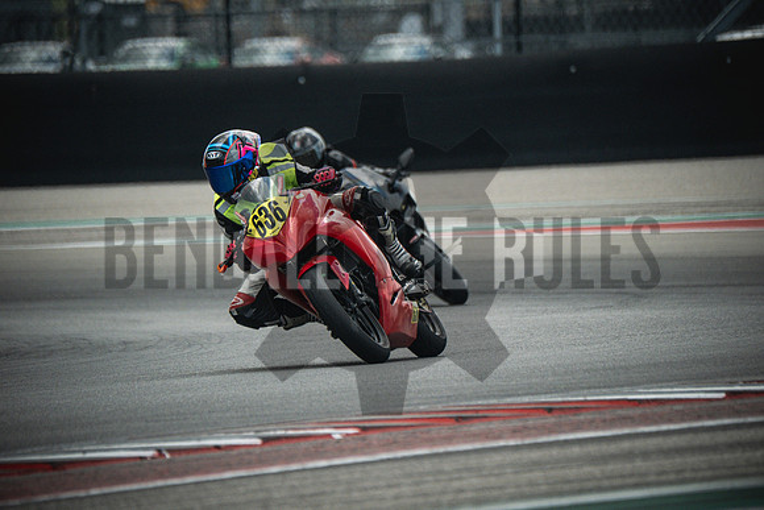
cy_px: 255
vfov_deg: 2.3
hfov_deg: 3.4
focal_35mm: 600
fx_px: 12736
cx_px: 382
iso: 1600
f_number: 5.6
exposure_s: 1/1600
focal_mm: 400
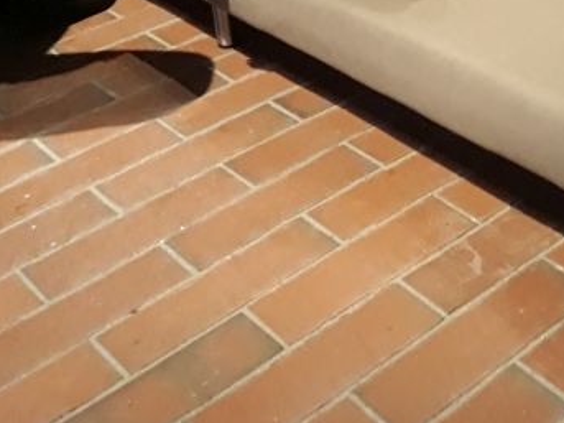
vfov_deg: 22.5
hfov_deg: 30.3
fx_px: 1026
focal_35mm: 63
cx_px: 411
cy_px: 15
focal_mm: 3.71
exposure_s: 1/17
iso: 800
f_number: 1.7
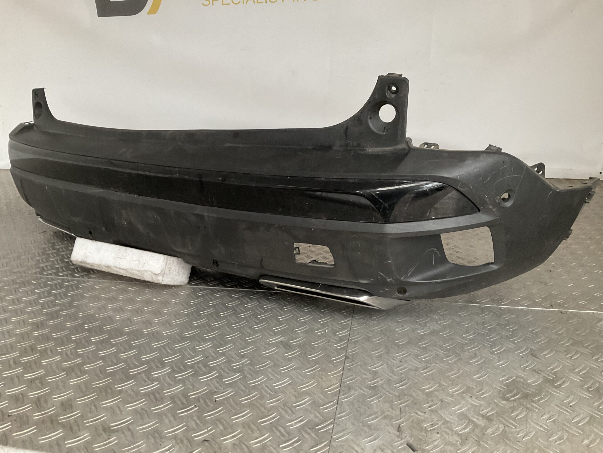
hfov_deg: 61.7
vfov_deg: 48.2
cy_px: 226
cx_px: 302
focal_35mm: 29
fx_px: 505
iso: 160
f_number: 1.8
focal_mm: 3
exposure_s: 1/60
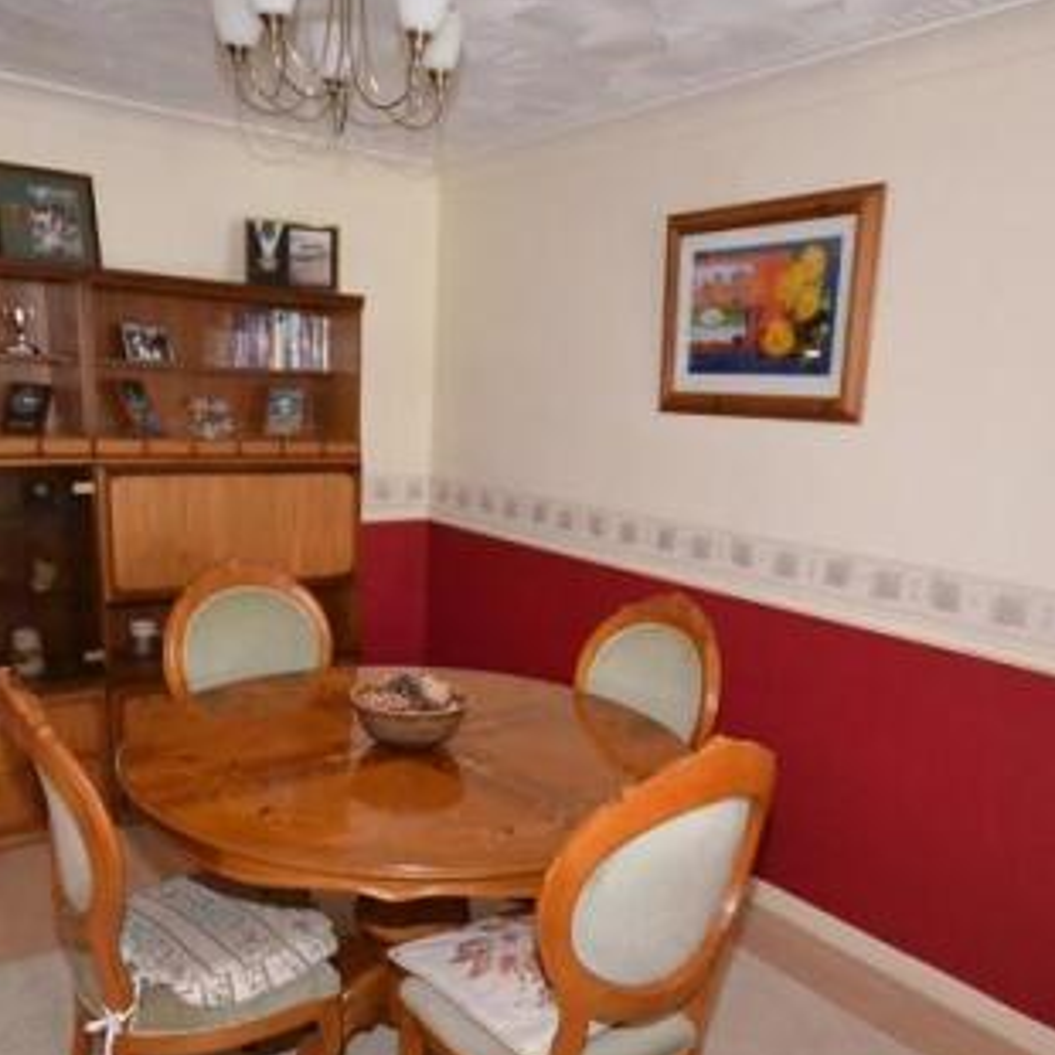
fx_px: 931
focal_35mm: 27
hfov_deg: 59.1
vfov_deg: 58.4
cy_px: 648
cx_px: 514
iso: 3200
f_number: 4
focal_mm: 10
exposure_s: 1/60
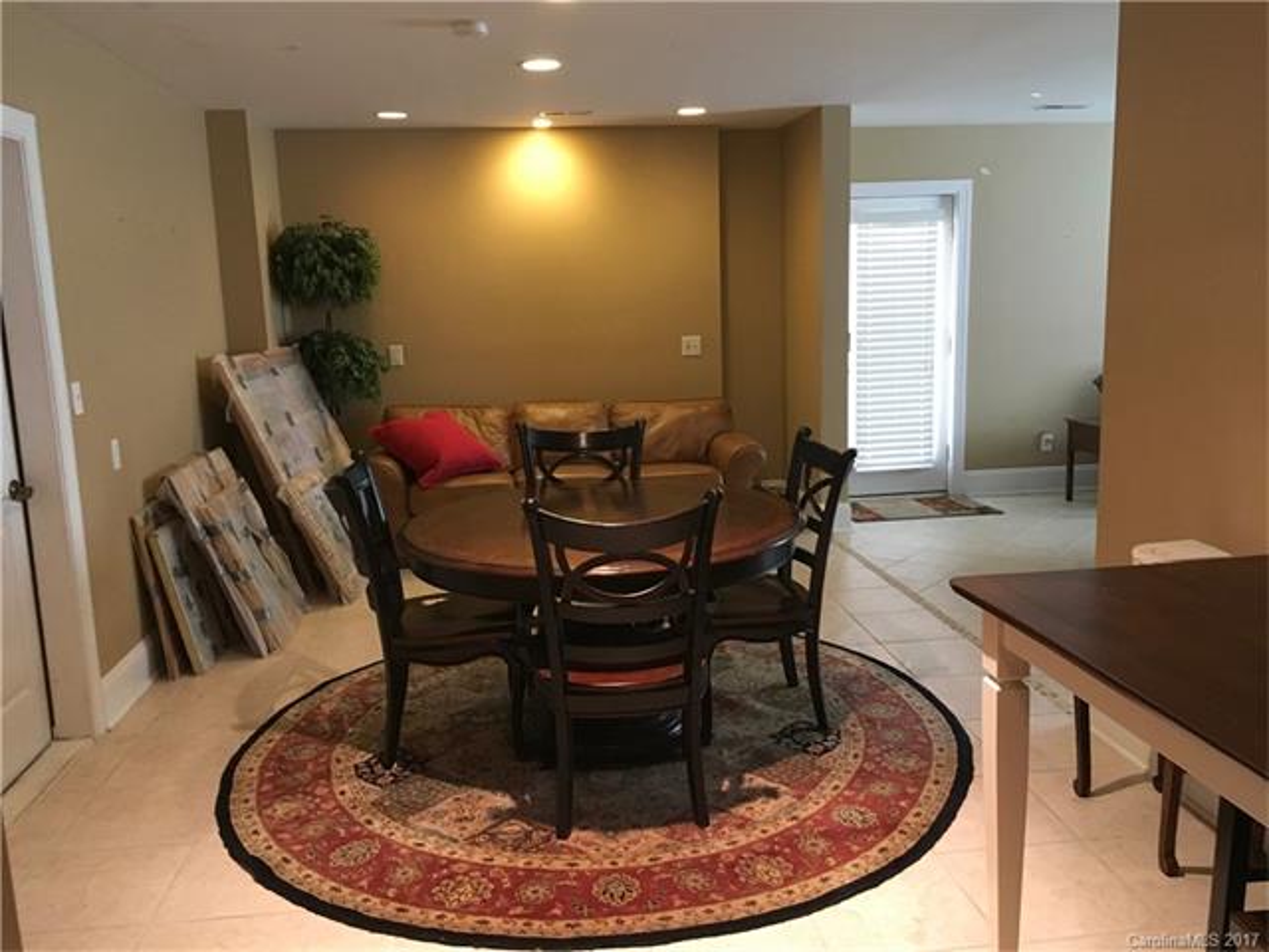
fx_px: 1063
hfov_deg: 61.7
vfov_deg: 48.2
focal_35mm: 29
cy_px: 476
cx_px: 634
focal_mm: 4.15
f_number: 2.2
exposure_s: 1/15
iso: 200
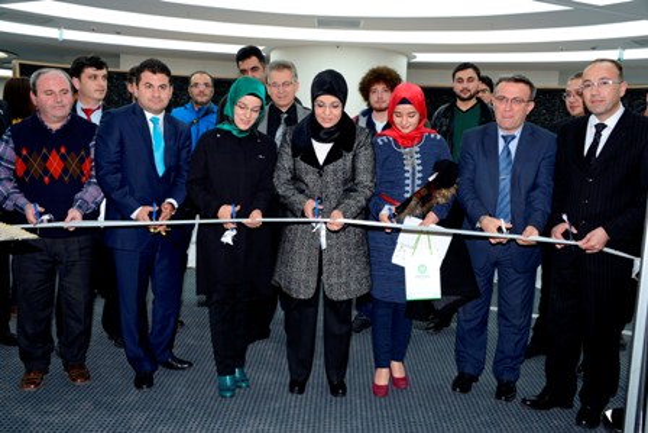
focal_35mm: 34
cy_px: 216
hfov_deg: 55.8
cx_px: 324
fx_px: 612
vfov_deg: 38.9
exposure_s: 1/50
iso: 500
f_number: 9
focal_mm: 34
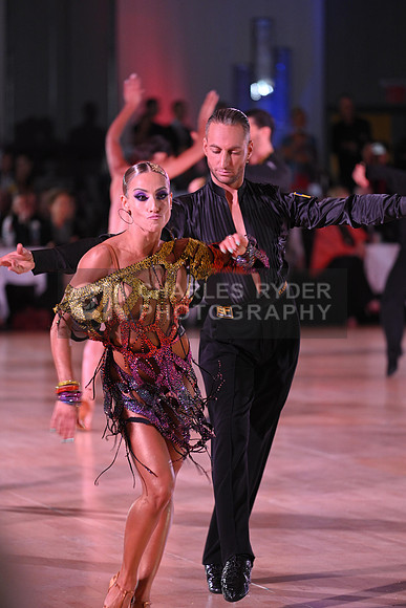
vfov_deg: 10.3
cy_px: 304
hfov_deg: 6.9
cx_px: 203
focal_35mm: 200
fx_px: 3381
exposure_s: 1/200
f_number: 4.5
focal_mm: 200
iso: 1600
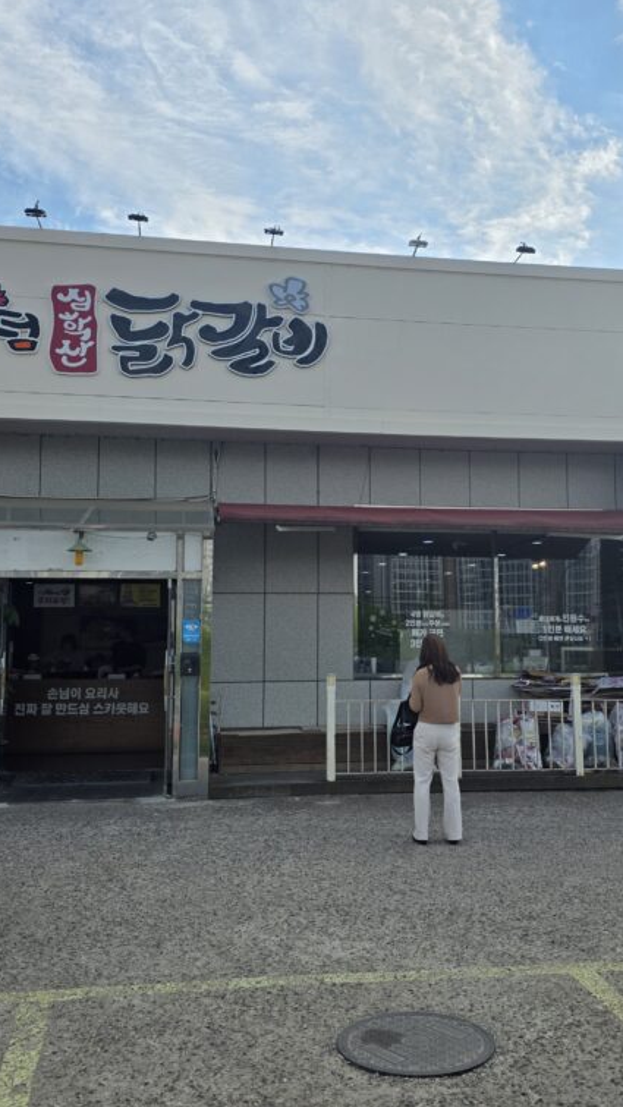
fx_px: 998
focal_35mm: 34
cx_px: 368
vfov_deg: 58.0
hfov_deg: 34.6
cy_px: 559
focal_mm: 6.3
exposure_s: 1/7944
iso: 64
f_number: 1.7
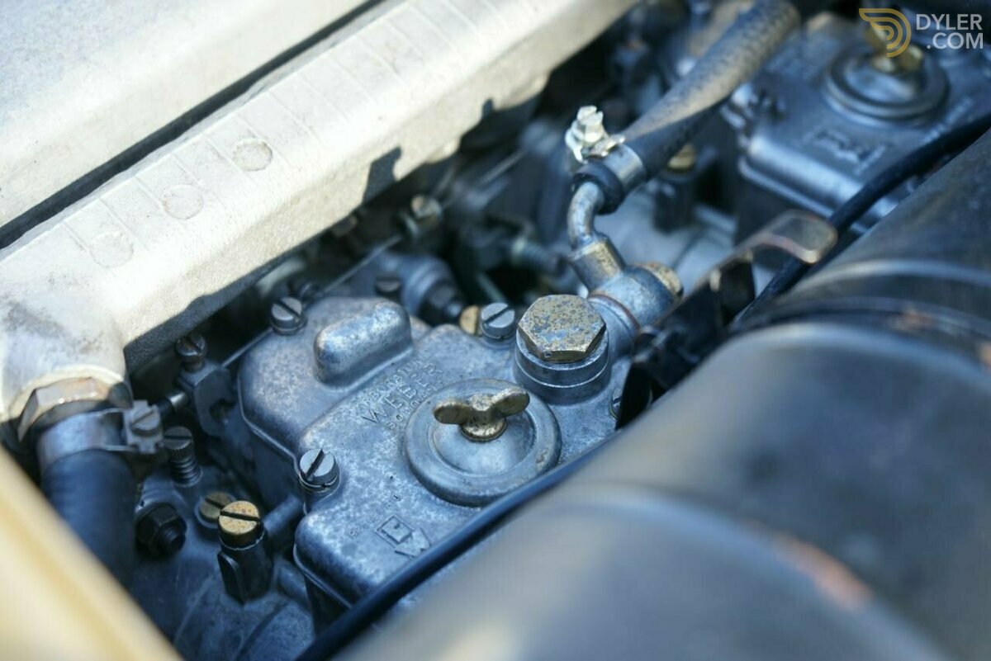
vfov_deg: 28.1
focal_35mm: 48
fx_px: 1322
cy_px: 330
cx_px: 496
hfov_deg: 41.1
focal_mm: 48
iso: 100
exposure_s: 1/40
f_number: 4.5
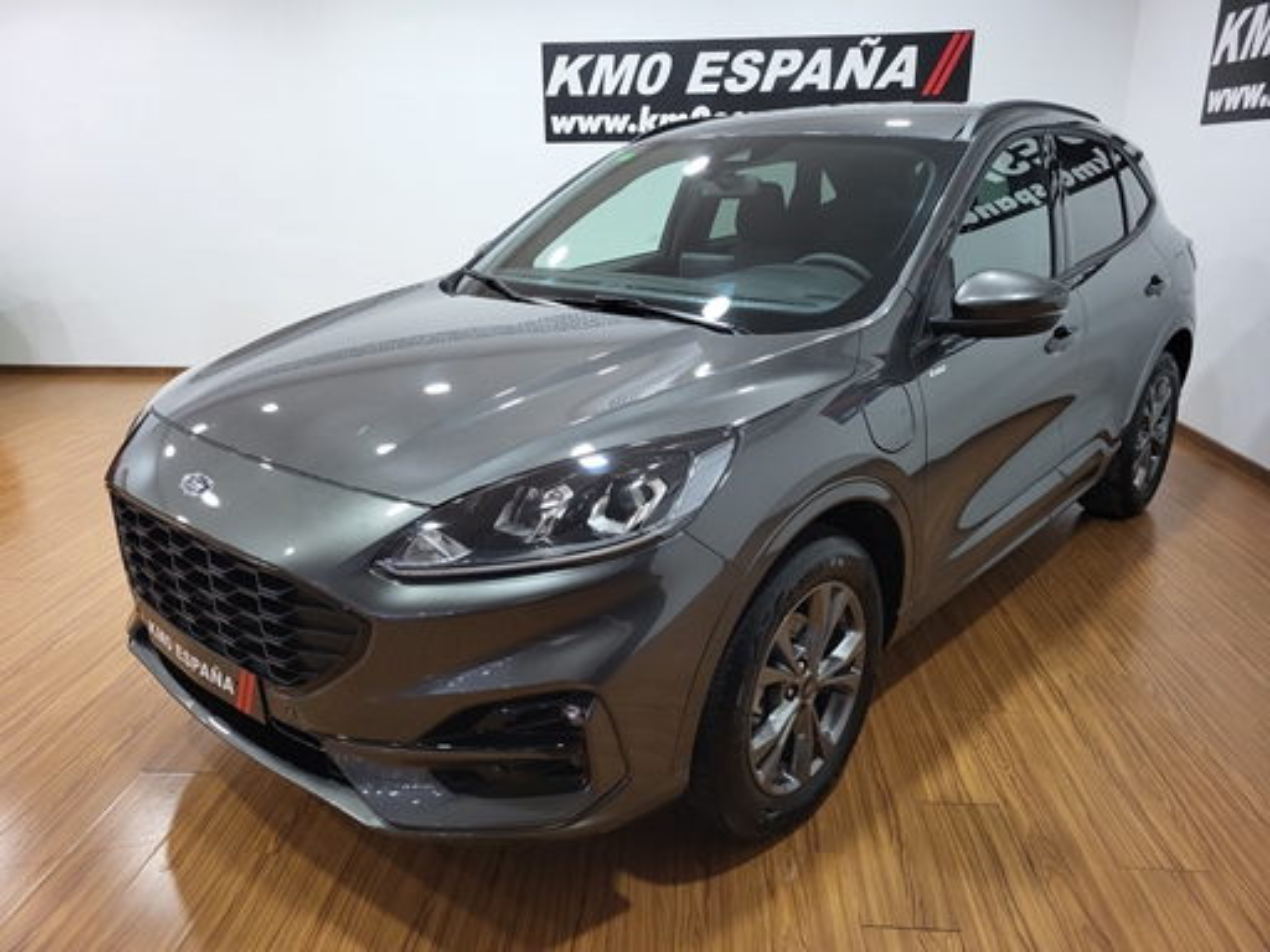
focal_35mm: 26
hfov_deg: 67.3
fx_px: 954
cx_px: 635
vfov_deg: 53.1
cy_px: 476
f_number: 1.8
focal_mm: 5.4
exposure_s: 1/50
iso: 250
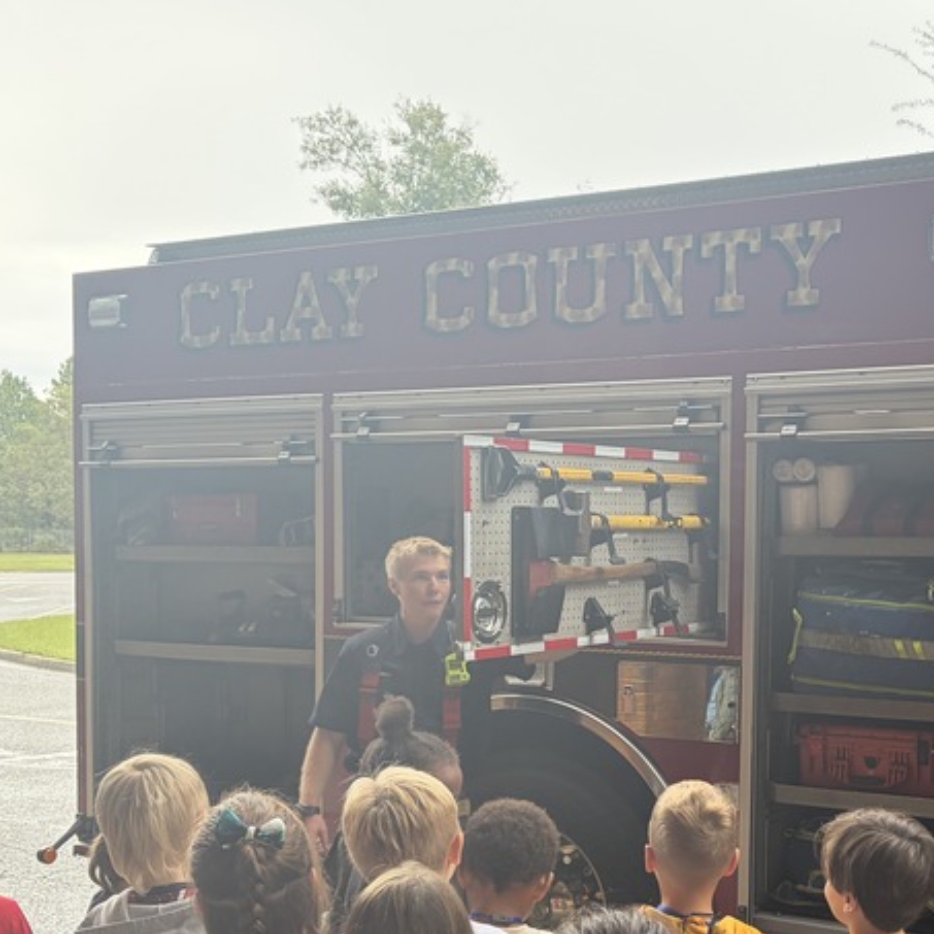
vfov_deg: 32.4
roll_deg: -0.1
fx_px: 1587
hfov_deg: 32.0
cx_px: 728
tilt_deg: -4.2
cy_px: 654
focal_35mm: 52
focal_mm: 5.96
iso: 50
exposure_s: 1/181
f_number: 1.6
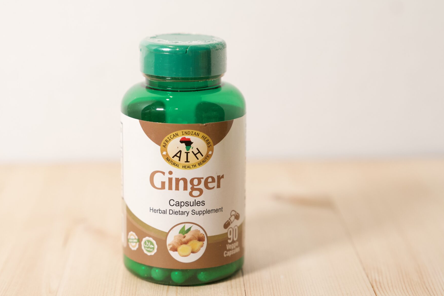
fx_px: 1122
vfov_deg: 15.0
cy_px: 170
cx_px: 190
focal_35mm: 91
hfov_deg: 22.4
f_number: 3.5
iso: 2500
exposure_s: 1/250
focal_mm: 62
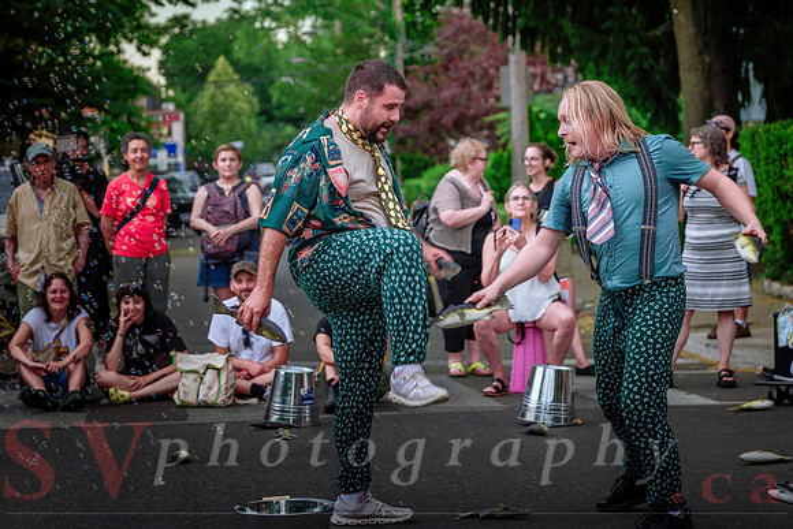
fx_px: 2559
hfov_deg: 17.6
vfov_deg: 11.8
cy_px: 231
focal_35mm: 116
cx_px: 413
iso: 500
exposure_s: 1/250
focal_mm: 68.7
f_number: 2.8
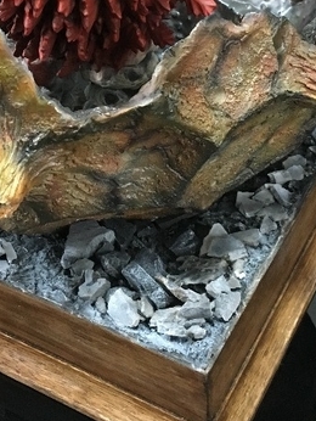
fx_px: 814
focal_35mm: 67
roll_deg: +3.5
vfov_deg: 27.8
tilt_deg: -27.4
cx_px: 112
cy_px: 33
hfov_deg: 21.9
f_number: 2.2
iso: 200
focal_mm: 4.15
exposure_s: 1/30
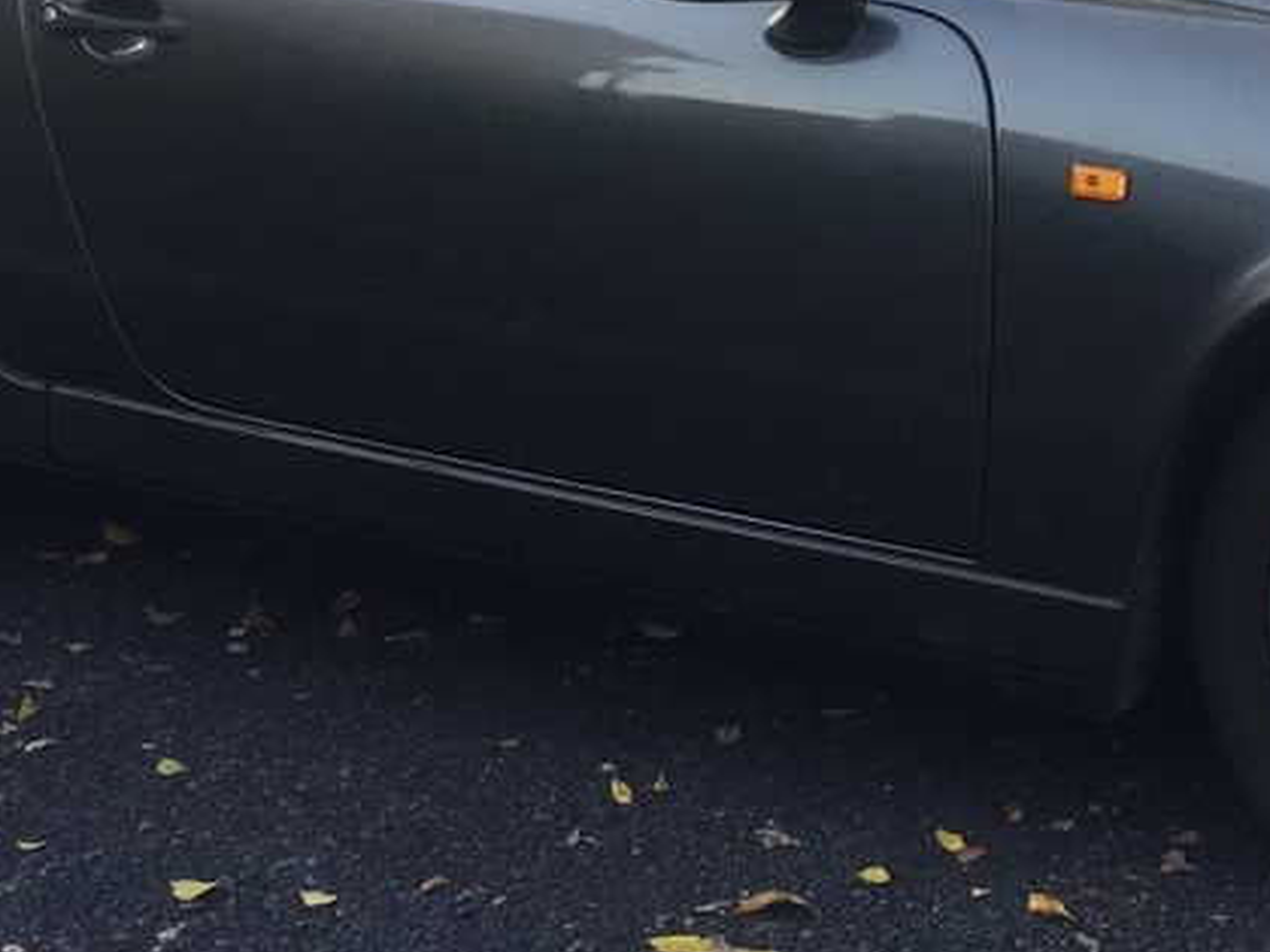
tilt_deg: -8.2
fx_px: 3044
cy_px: -182
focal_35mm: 83
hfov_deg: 23.3
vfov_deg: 17.0
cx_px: 991
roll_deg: -2.5
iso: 32
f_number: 2.2
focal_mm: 4.15
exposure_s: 1/449
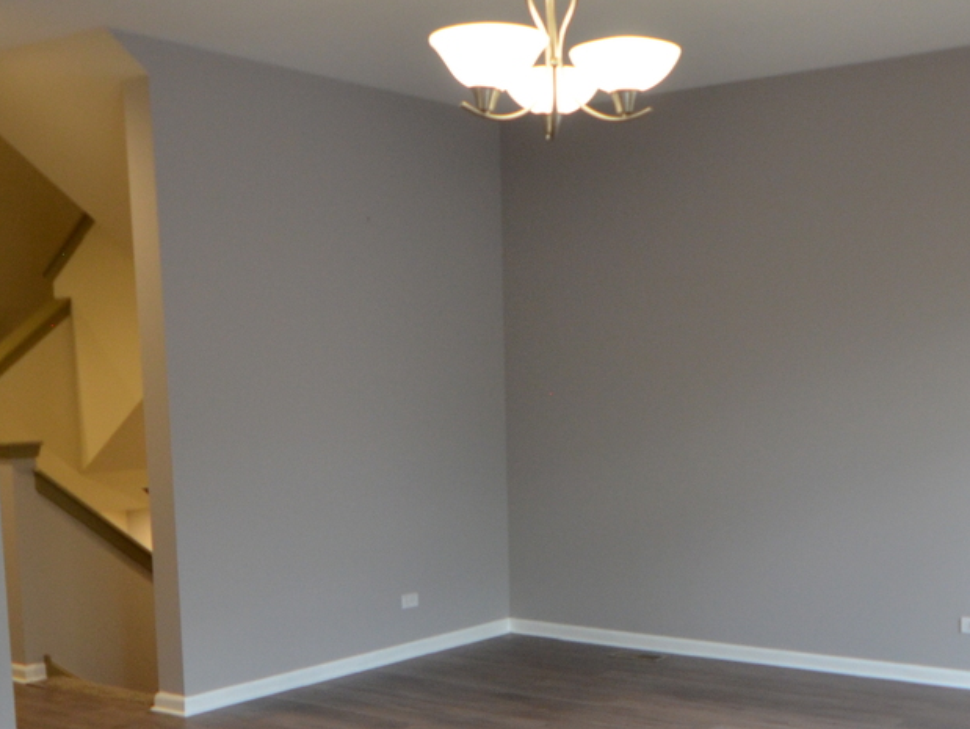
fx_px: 1381
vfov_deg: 29.1
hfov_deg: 38.5
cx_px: 587
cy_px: 550
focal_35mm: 49
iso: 800
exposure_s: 1/50
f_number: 5
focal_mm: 13
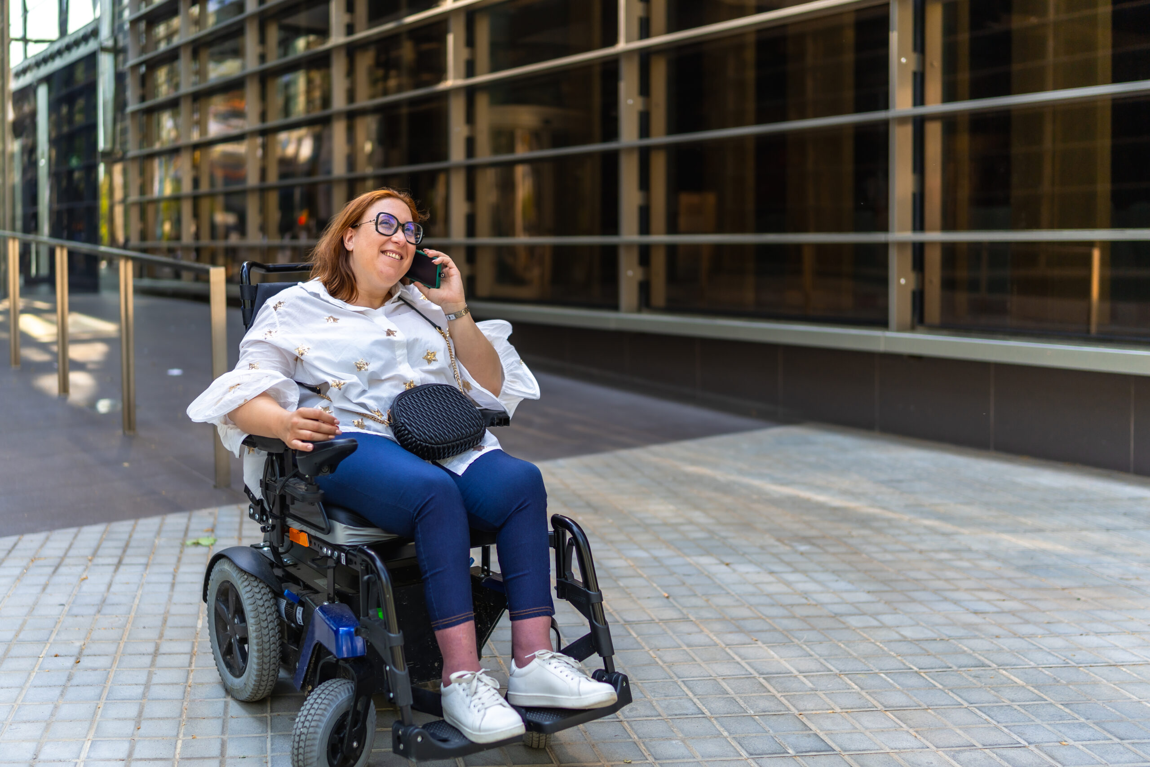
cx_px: 575
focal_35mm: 35
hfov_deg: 54.4
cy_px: 384
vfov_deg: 37.9
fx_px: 1118
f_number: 1.4
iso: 100
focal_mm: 35
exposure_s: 1/1000
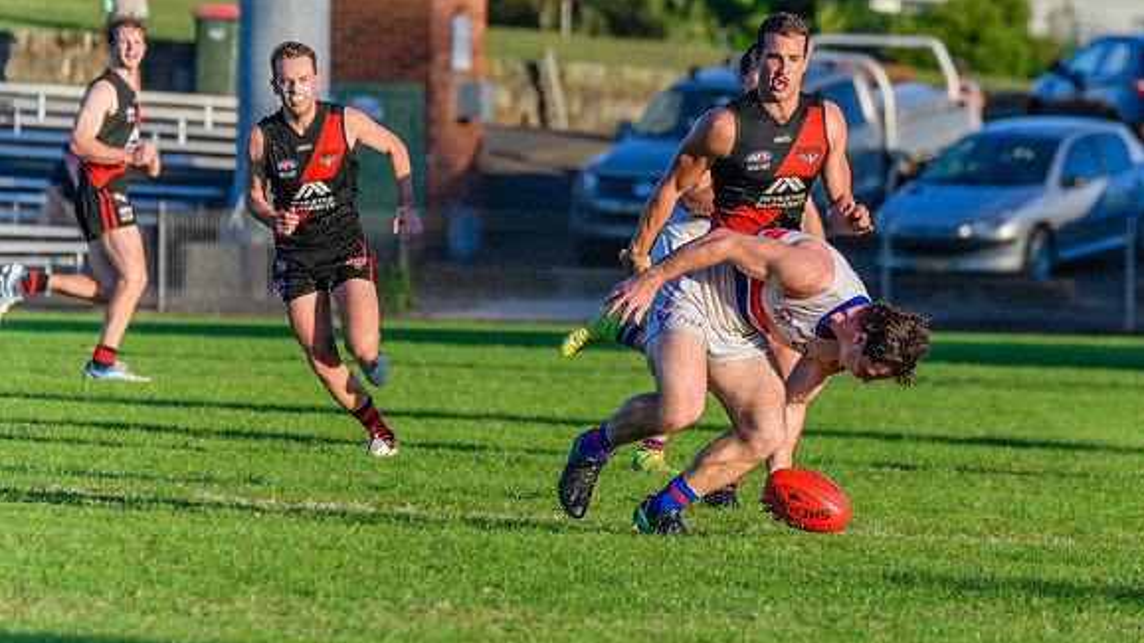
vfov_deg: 3.0
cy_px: 240
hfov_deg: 5.3
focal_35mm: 410
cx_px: 797
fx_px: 12436
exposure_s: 1/2000
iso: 1000
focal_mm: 280
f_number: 5.6
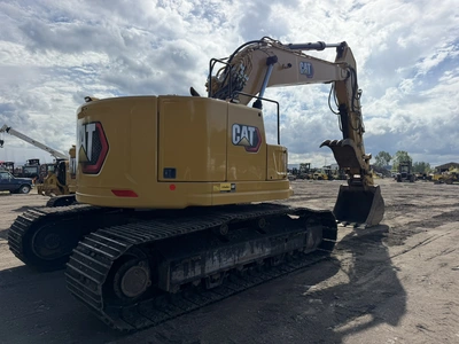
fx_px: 318
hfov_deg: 71.6
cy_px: 172
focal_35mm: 24
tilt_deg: +1.9
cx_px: 230
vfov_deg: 56.8
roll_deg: +0.8
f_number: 1.78
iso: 80
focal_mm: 6.76
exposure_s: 1/8130
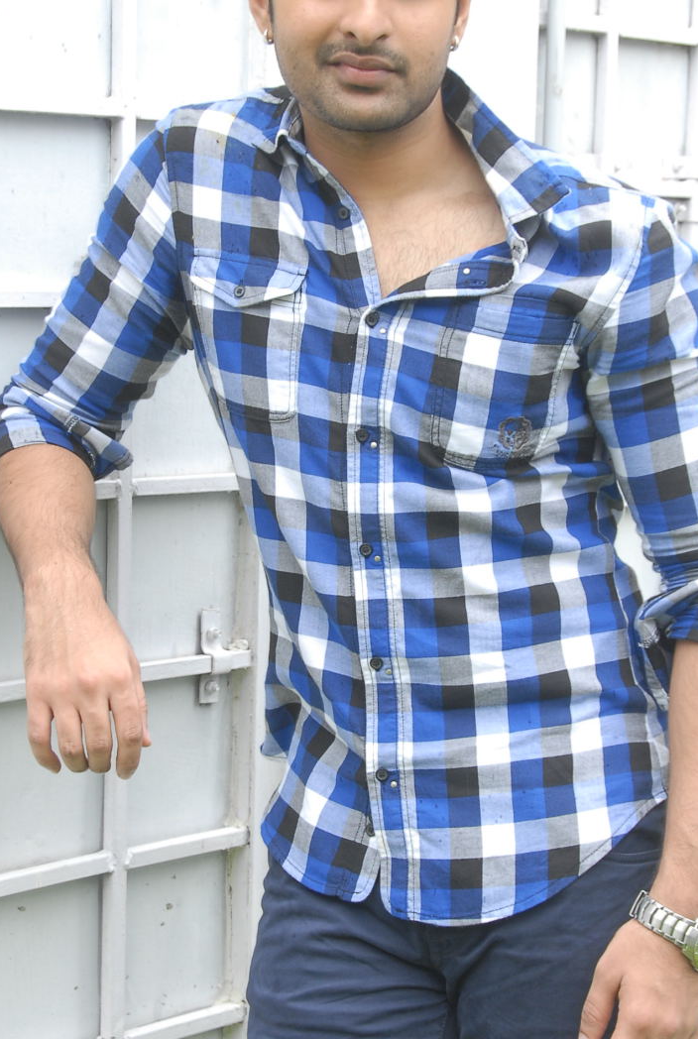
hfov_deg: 15.8
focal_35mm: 87
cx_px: 352
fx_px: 2517
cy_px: 484
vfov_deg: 23.3
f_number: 8
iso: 320
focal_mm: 38
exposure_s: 1/125
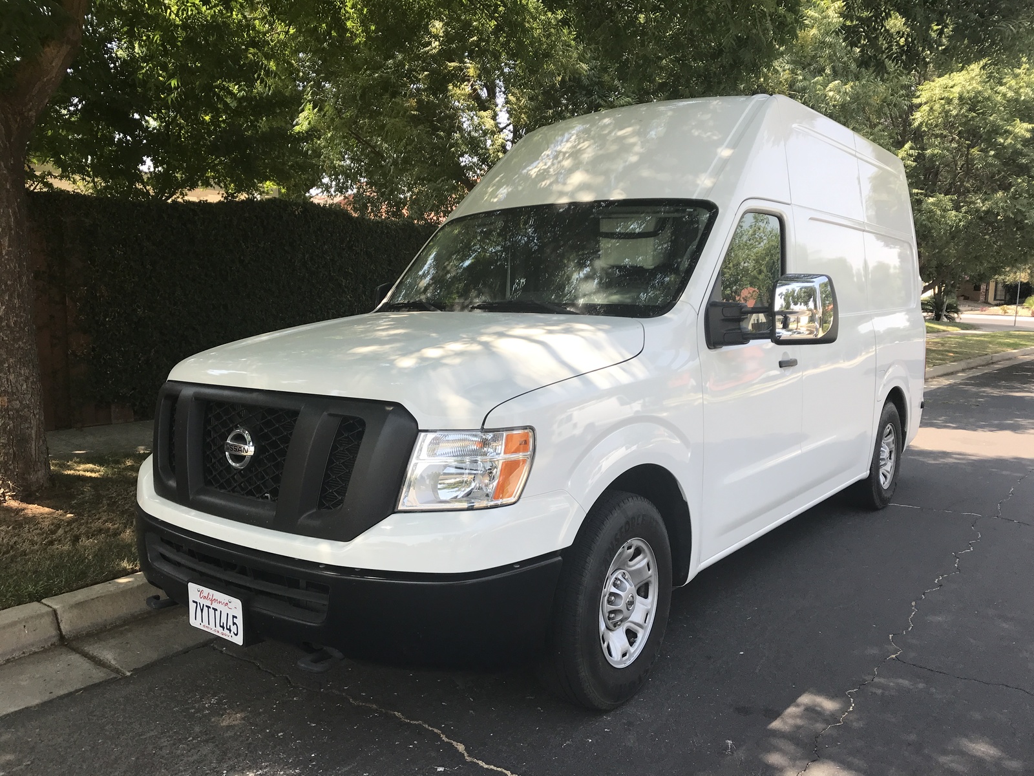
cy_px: 388
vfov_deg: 49.7
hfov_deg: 63.4
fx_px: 836
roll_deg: -2.6
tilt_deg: -6.4
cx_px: 517
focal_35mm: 28
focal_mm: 3.99
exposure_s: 1/515
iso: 20
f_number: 1.8
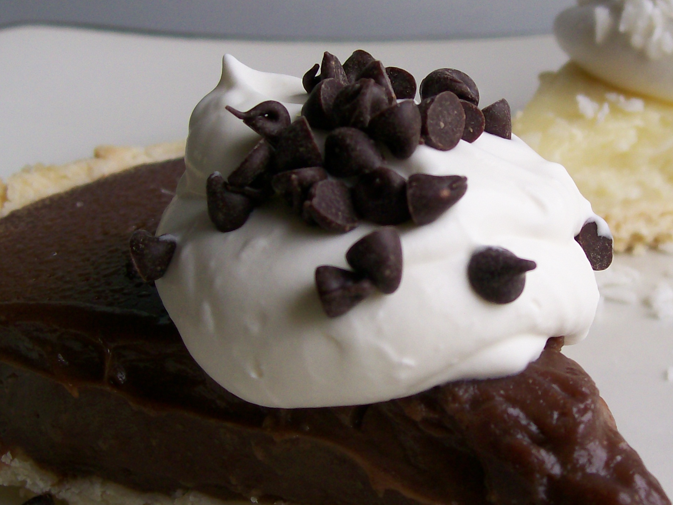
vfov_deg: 24.8
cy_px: 261
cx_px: 446
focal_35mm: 59
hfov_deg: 32.4
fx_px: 1147
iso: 80
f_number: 2.7
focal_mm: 6
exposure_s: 1/324
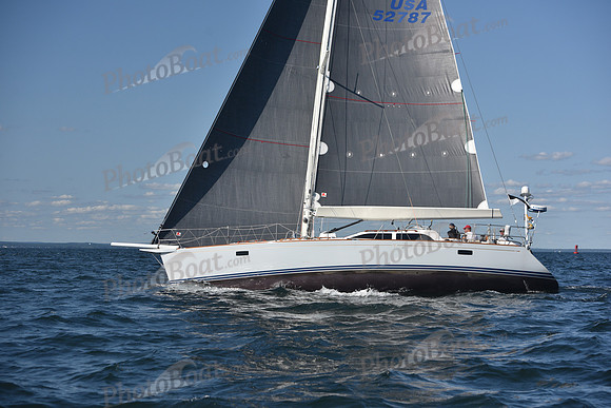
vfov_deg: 19.5
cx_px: 306
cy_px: 204
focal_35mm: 70
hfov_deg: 28.8
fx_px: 1188
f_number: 5
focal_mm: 70
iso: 250
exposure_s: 1/1250
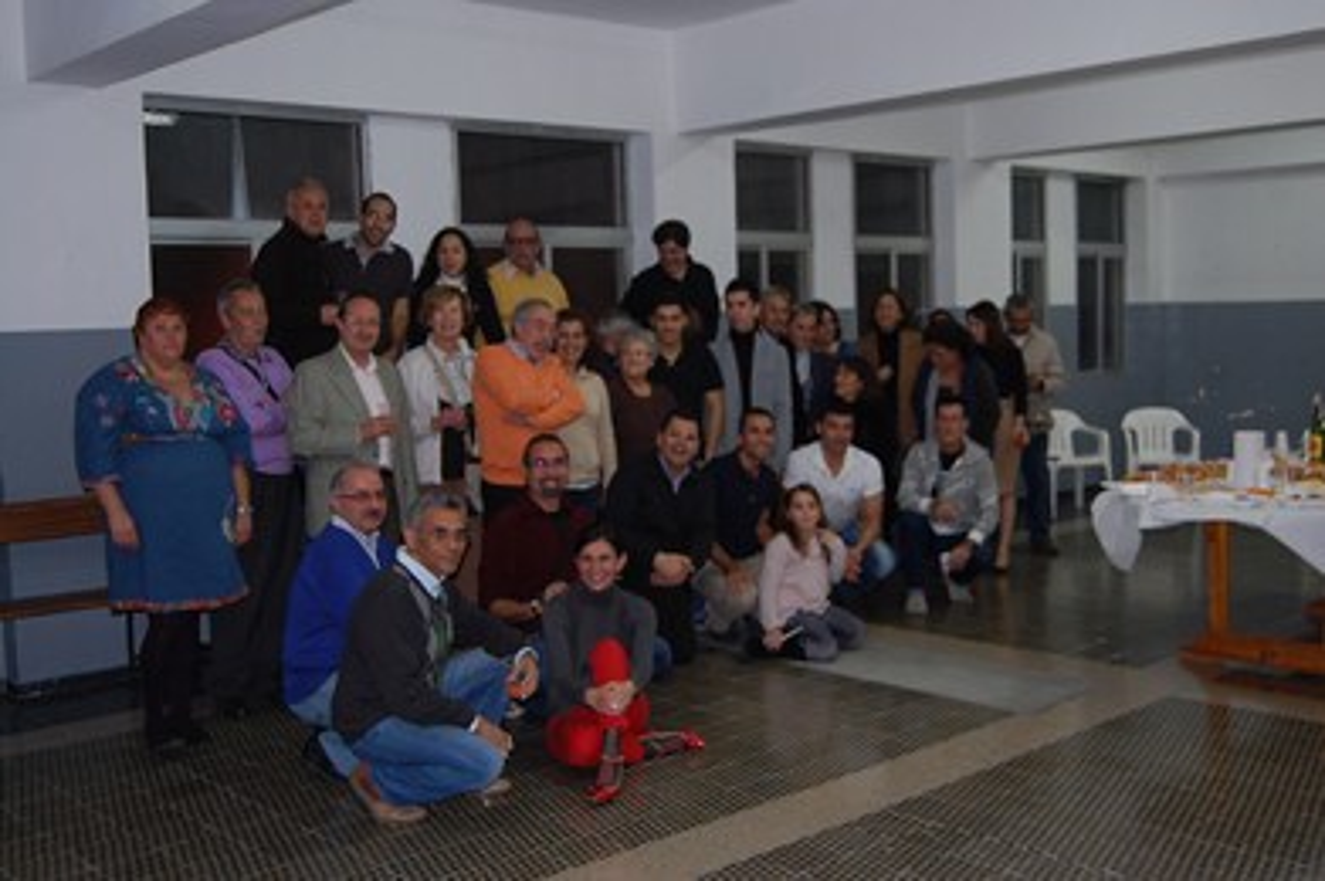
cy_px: 440
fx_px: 1434
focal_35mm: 39
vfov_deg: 34.2
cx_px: 662
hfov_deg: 49.6
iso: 400
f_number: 4.2
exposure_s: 1/60
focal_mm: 26
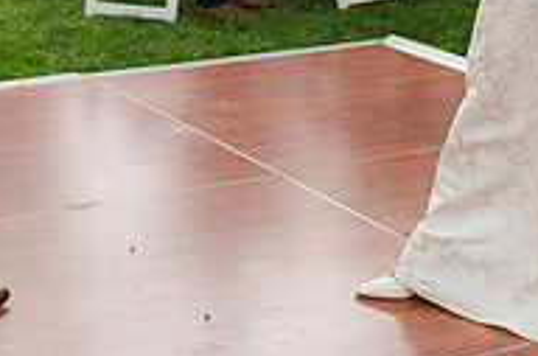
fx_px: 1580
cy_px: -123
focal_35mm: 106
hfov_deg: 19.3
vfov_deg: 12.4
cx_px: 177
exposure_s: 1/200
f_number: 3.2
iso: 800
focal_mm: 35
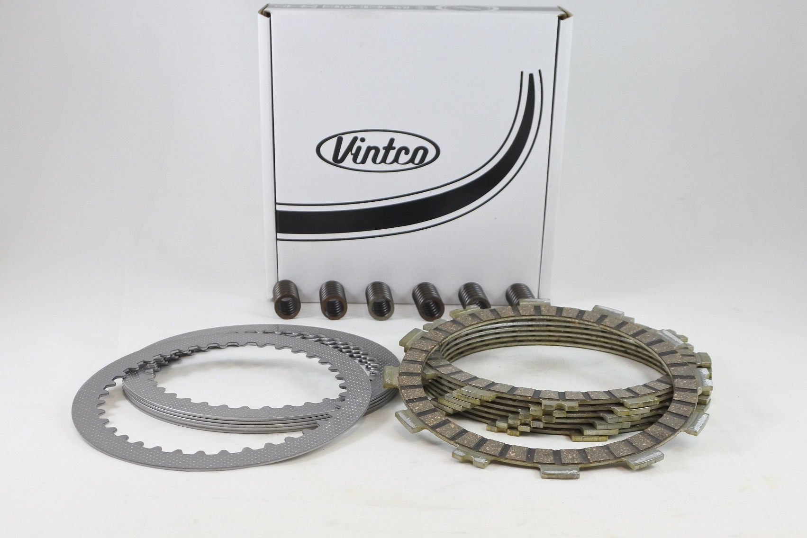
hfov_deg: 54.4
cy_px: 269
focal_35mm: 35
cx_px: 404
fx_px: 785
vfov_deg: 37.9
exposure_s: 1/125
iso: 450
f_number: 4
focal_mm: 13.1
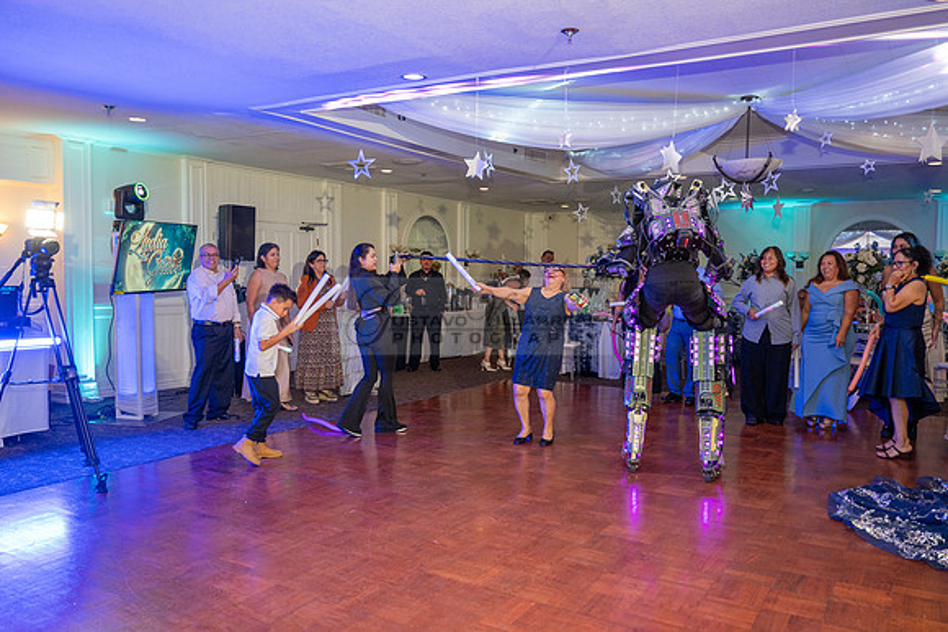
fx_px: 764
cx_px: 474
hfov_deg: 63.6
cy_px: 316
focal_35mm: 29
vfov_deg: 45.0
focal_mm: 29
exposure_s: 1/200
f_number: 2.8
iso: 1250
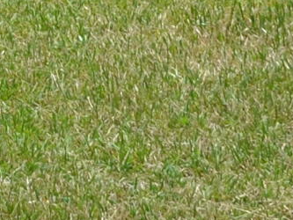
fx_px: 2642
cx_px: -524
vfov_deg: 4.4
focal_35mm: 312
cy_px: -599
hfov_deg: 6.0
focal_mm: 24
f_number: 8
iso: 100
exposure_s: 1/250
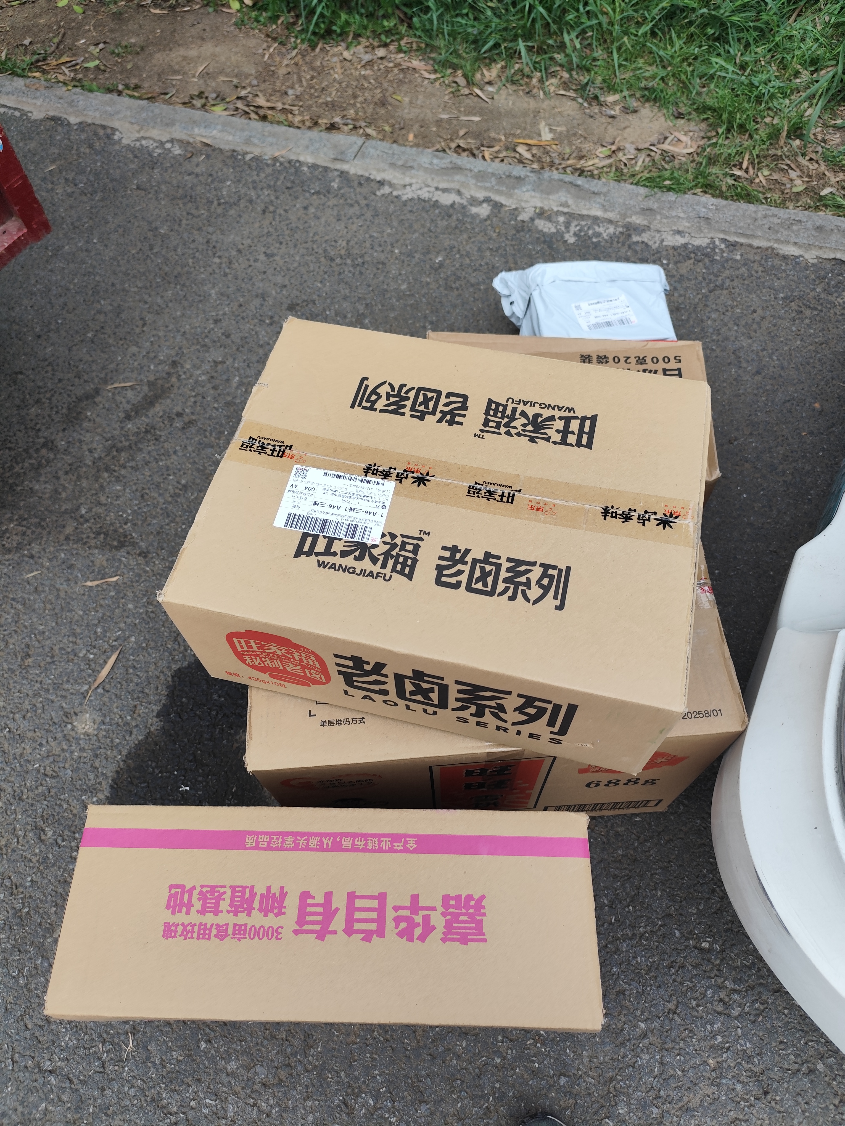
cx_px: 422
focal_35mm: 23
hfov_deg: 58.9
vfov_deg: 73.9
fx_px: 749
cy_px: 563
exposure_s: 1/100
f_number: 1.65
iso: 64
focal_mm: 6.19
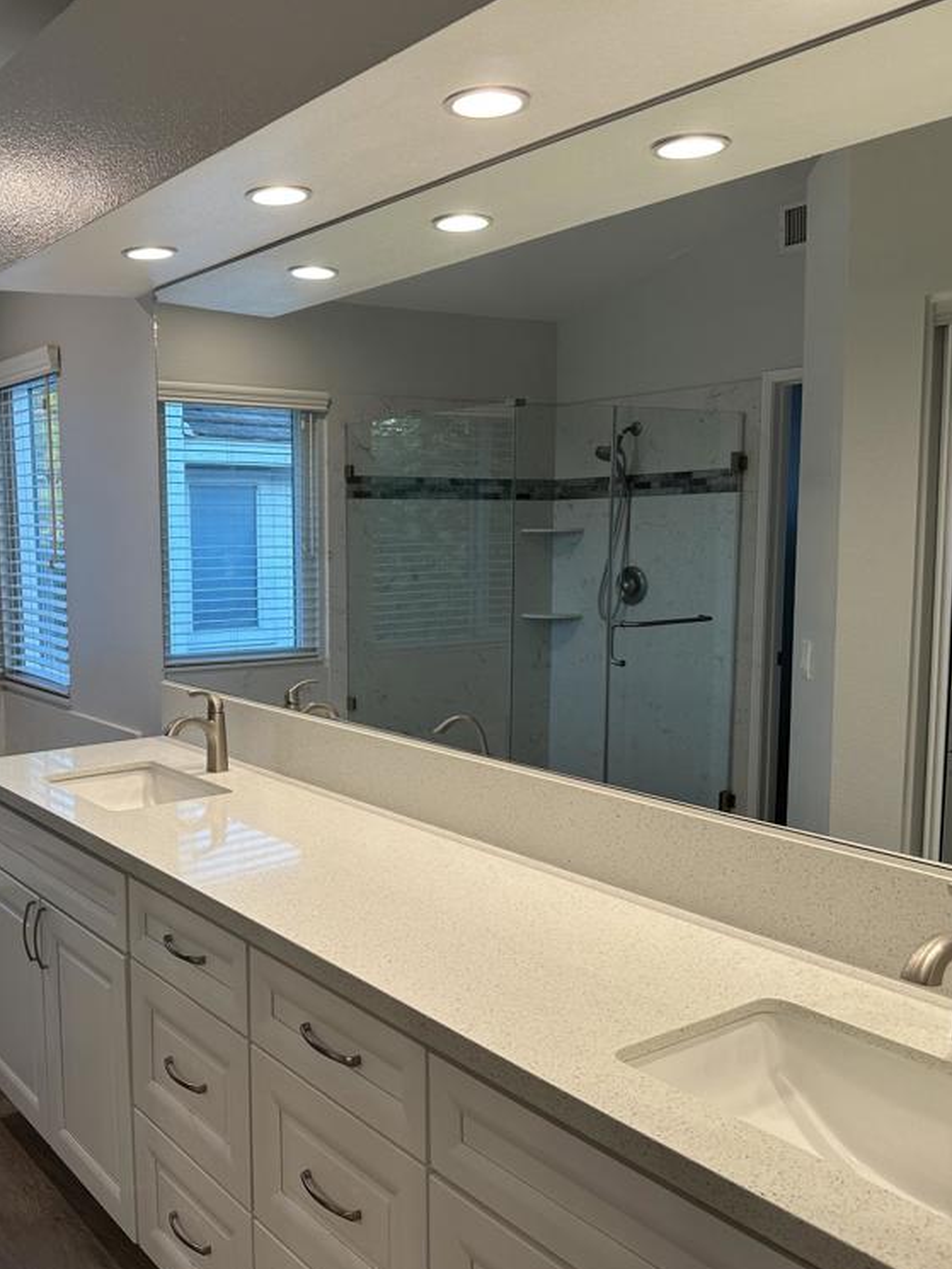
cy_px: 640
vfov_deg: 55.3
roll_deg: +1.1
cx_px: 312
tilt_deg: -6.2
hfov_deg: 42.3
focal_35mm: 33
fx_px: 1210
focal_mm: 6.86
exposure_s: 1/163
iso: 100
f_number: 1.78
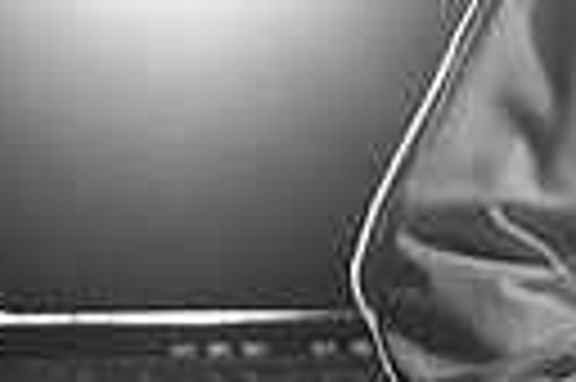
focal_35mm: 204
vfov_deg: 6.7
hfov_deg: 9.7
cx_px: 950
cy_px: -70
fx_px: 3260
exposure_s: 1/160
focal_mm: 30
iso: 1000
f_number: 1.8
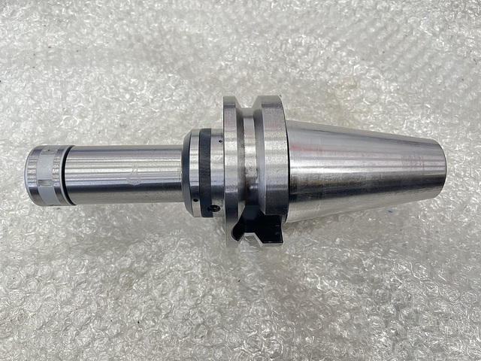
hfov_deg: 67.3
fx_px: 361
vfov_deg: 53.1
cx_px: 240
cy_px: 180
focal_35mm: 26
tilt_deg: -66.7
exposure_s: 1/60
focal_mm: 5.7
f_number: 1.5
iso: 250
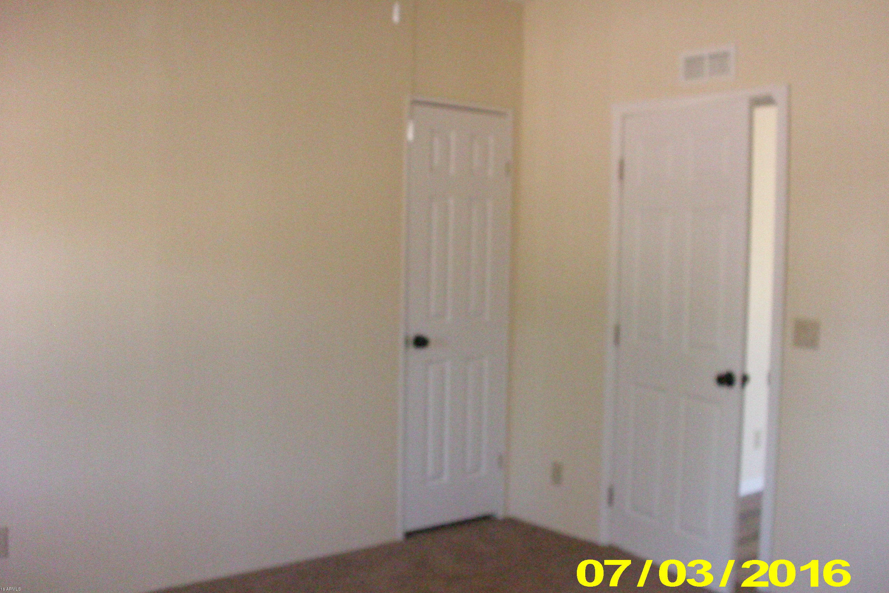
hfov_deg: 48.5
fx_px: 988
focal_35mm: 40
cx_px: 443
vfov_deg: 33.4
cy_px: 273
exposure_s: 1/60
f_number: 3.1
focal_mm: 6.3
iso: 640
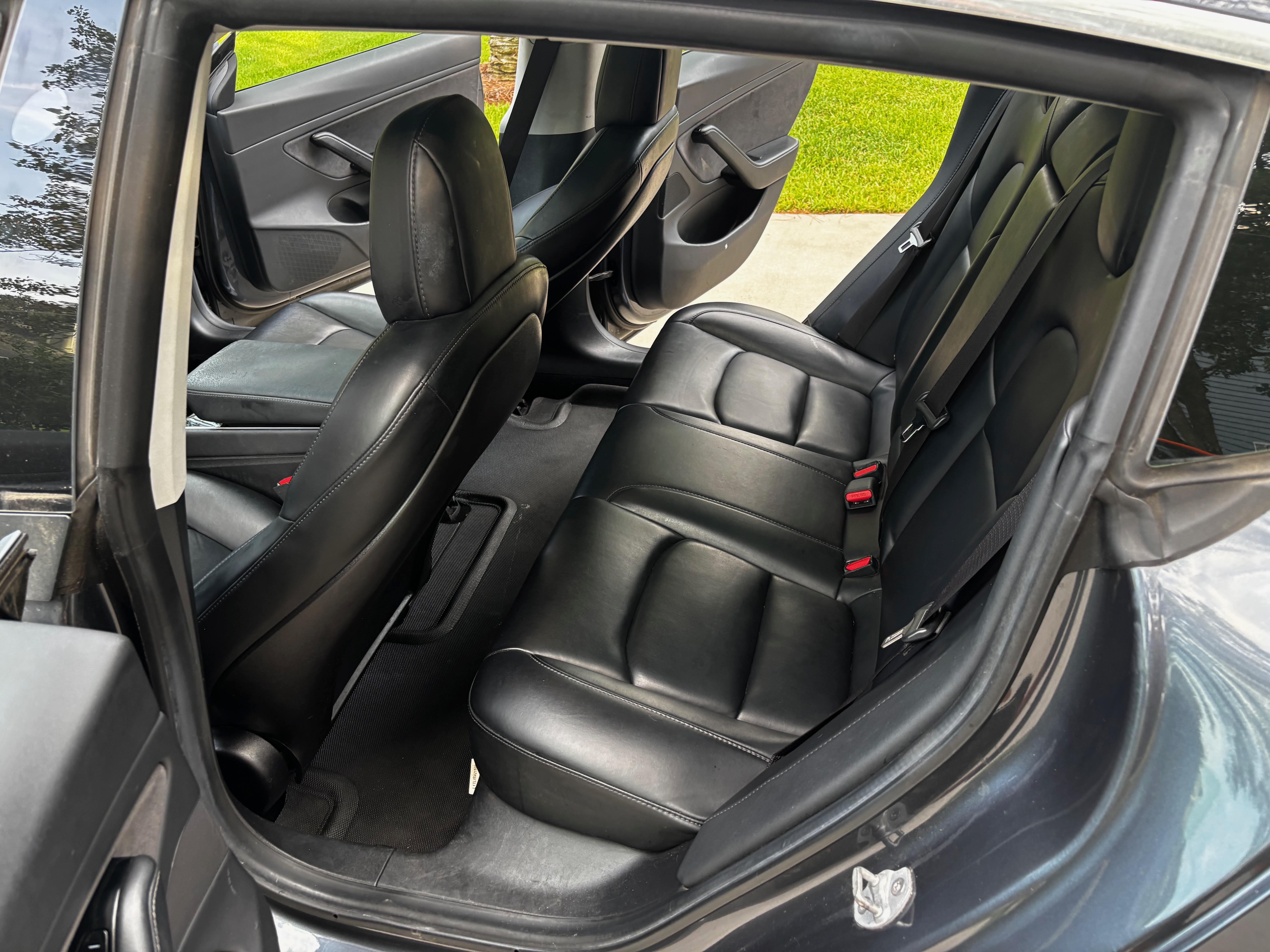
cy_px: 476
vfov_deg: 53.1
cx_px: 635
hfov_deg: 67.3
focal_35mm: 26
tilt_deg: -34.1
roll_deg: +1.6
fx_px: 954
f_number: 1.6
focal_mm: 5.96
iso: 125
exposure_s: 1/120
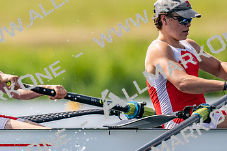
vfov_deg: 0.9
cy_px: 59
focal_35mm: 1496
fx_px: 9424
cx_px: 46
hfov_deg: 1.4
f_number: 4
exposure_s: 1/2500
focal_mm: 600
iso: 200
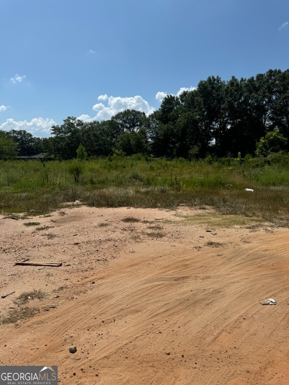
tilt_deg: -7.4
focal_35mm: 24
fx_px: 267
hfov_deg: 56.8
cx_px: 144
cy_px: 192
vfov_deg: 71.6
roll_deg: +0.1
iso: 80
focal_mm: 6.76
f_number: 1.78
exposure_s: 1/9009
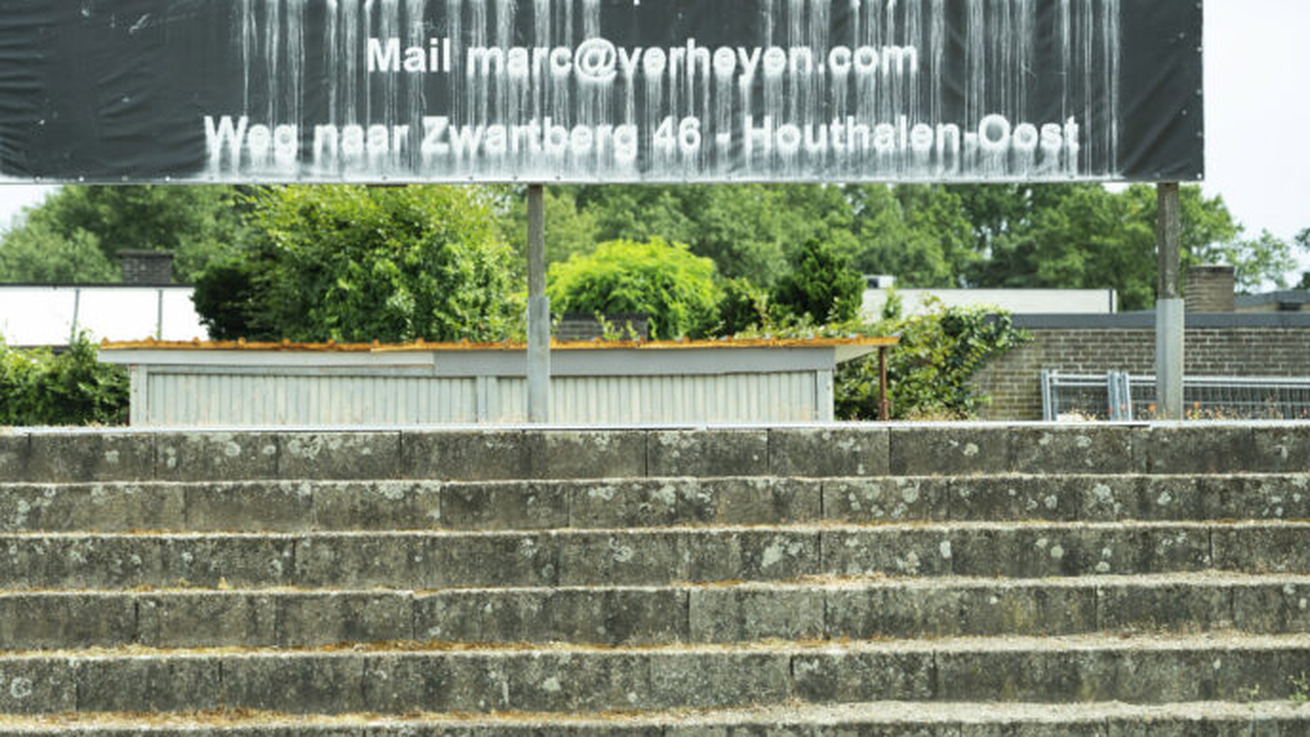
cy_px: 387
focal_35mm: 76
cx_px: 575
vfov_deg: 15.9
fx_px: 2640
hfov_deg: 27.8
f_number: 3.5
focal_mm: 64
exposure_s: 1/2000
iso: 400
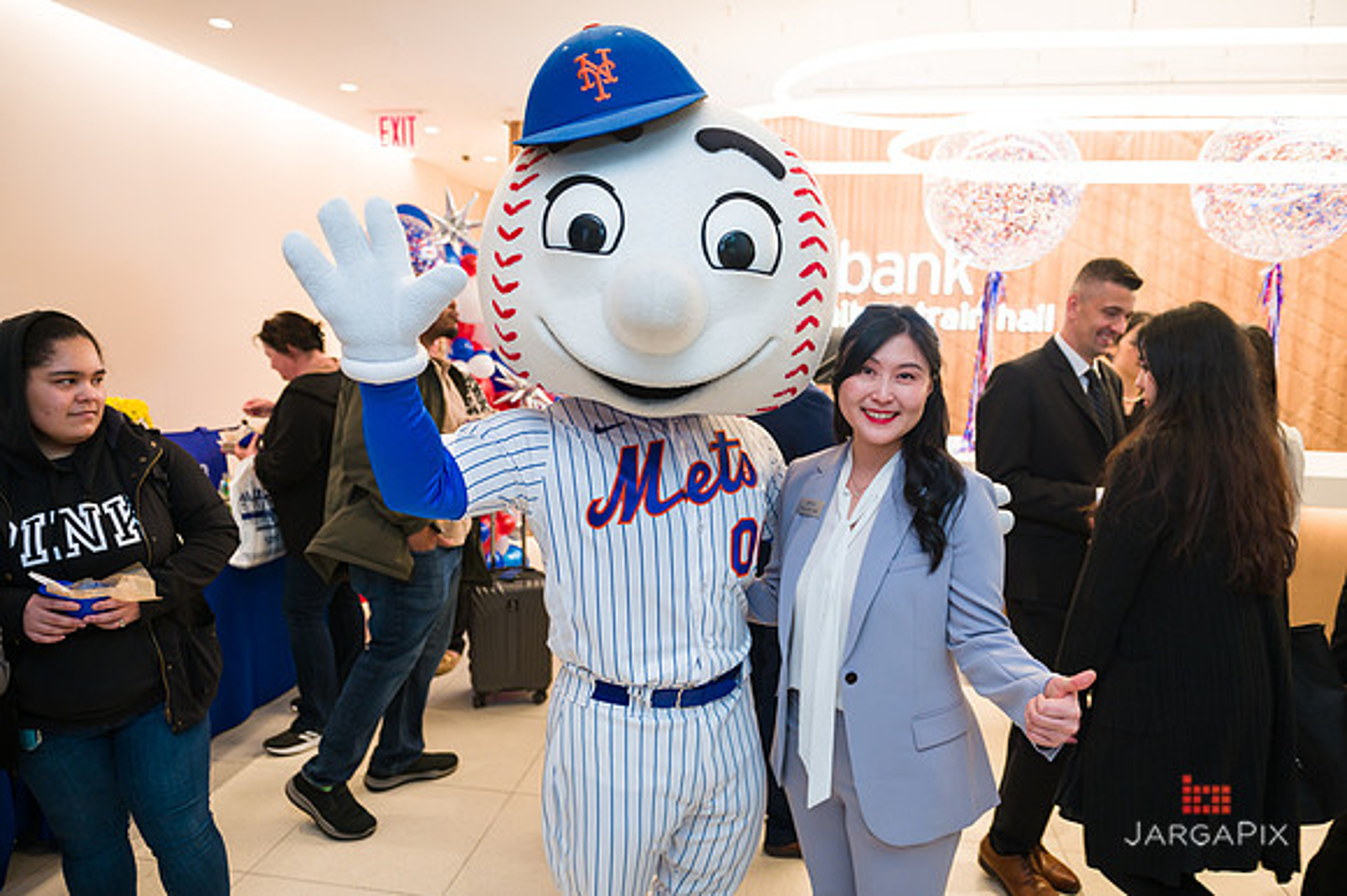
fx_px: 897
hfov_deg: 73.8
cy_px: 448
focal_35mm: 24
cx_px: 674
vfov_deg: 53.1
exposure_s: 1/200
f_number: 4
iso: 400
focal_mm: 24
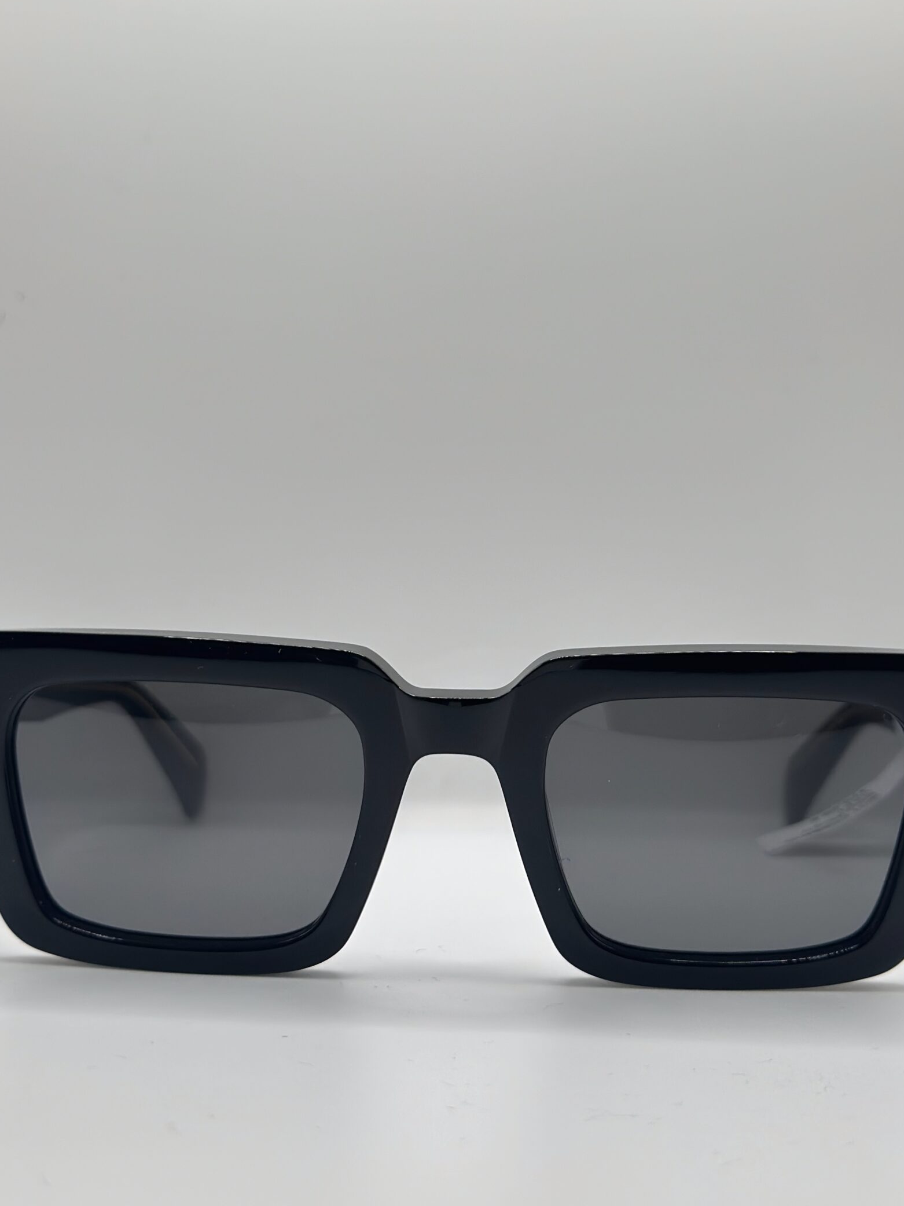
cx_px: 468
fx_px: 2055
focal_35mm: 59
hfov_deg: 24.8
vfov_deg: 32.7
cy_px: 558
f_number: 1.78
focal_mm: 6.86
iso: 80
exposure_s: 1/529
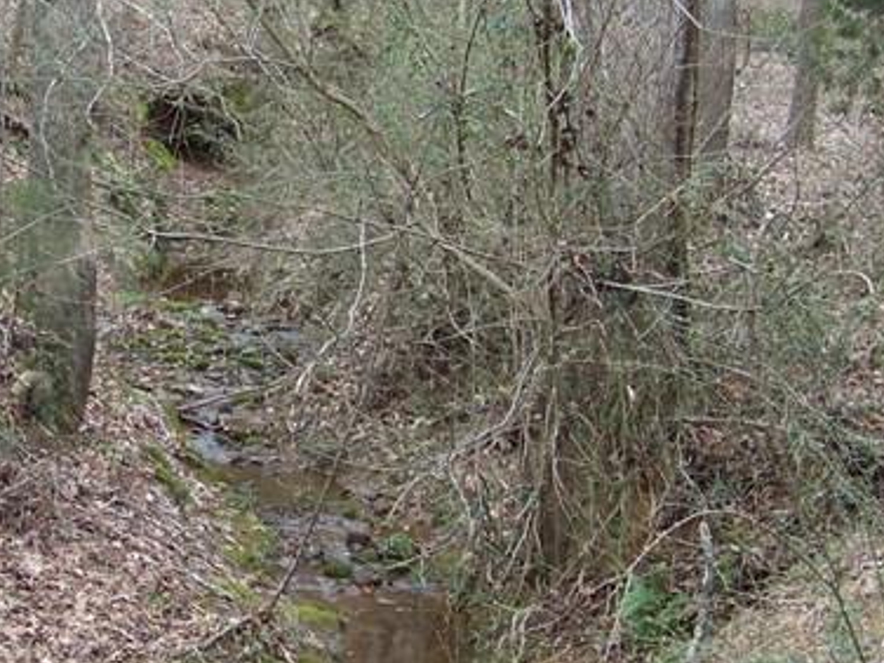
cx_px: 261
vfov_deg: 15.1
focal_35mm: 98
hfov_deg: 19.9
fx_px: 2503
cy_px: 329
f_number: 2.8
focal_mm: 5.85
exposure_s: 1/50
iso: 67
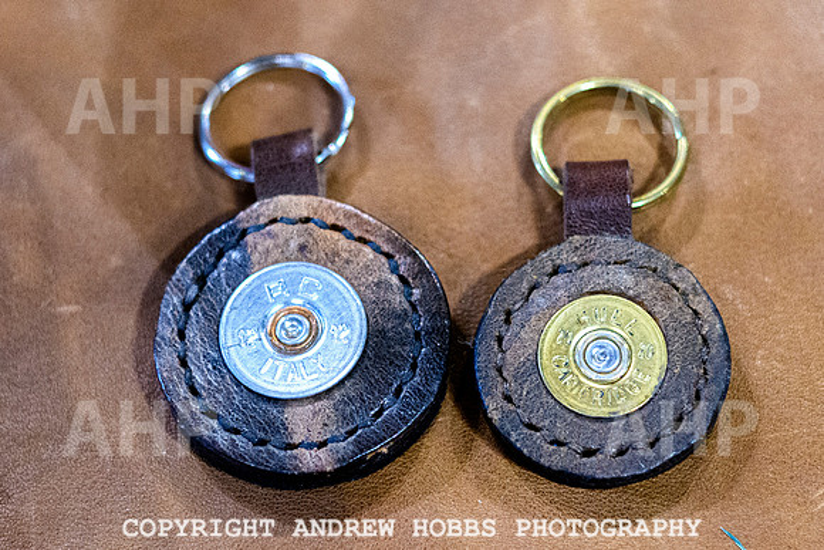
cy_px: 330
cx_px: 388
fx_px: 1996
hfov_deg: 23.3
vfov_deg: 15.7
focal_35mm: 87
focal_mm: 35
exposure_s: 1/125
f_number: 3.2
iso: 2000
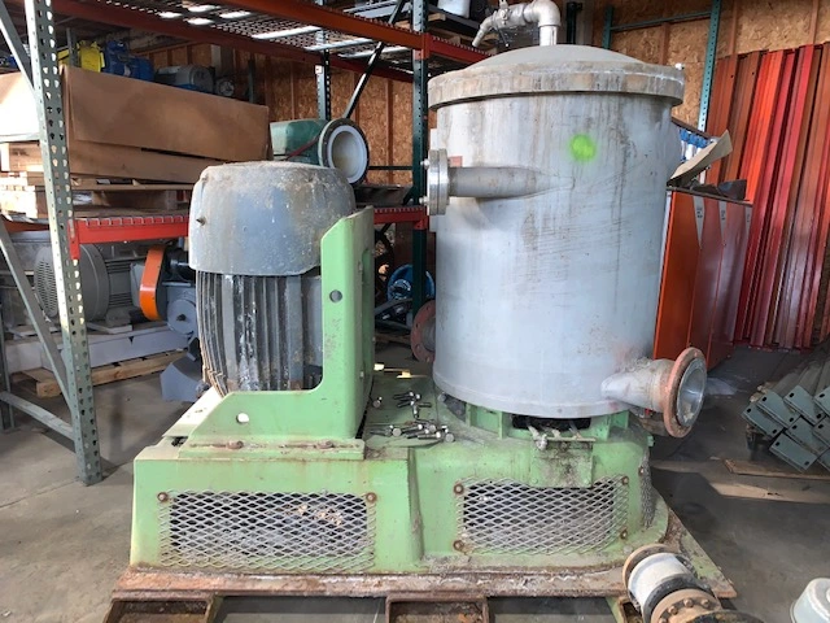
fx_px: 623
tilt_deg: -10.6
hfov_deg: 67.3
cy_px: 312
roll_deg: -0.3
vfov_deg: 53.1
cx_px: 415
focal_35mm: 26
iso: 64
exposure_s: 1/17
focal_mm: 4.25
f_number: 1.8
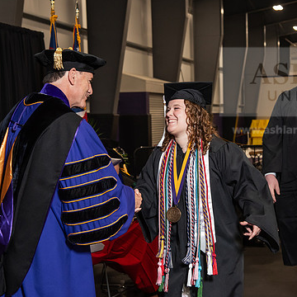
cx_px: 195
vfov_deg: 20.4
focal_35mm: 85
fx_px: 825
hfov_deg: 20.3
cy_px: 147
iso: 1600
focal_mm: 62
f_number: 5.6
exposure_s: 1/125
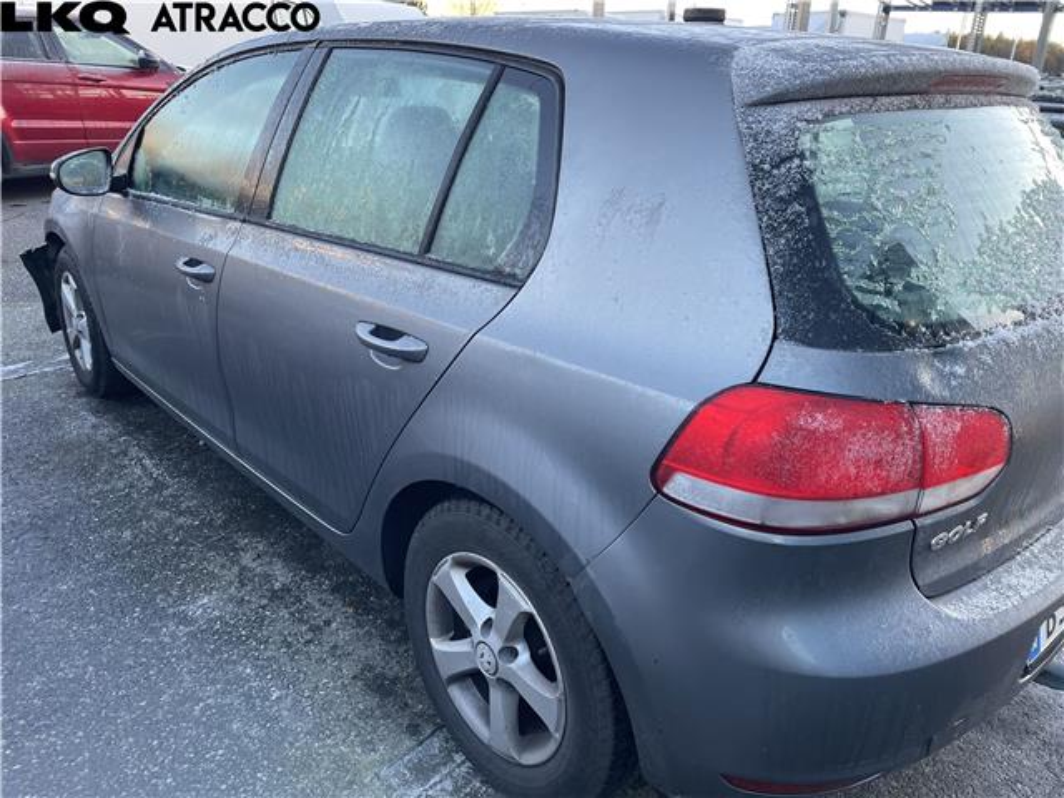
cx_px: 532
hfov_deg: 67.3
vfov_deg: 53.1
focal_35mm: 26
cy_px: 399
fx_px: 799
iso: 64
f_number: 1.6
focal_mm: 4.2
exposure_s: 1/121
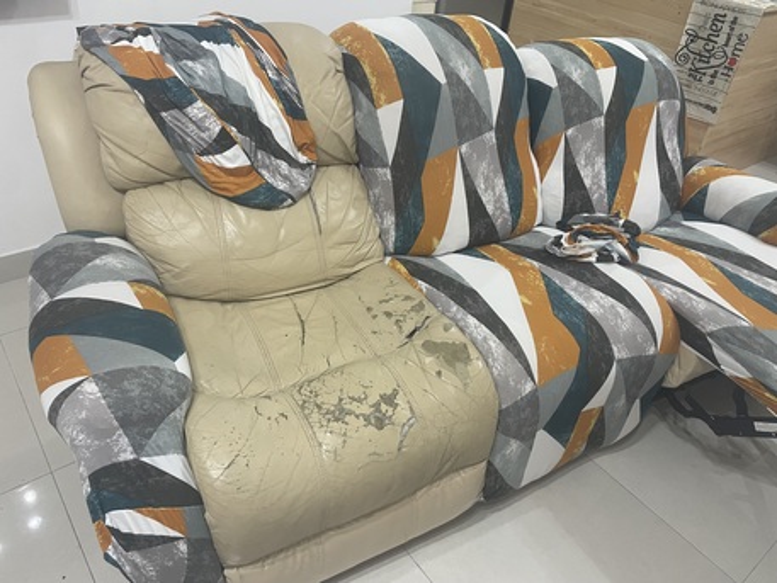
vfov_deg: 53.1
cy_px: 292
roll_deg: -6.5
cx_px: 388
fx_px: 584
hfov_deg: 67.3
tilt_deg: -37.0
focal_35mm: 26
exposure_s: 1/60
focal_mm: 4.2
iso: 400
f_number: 1.6
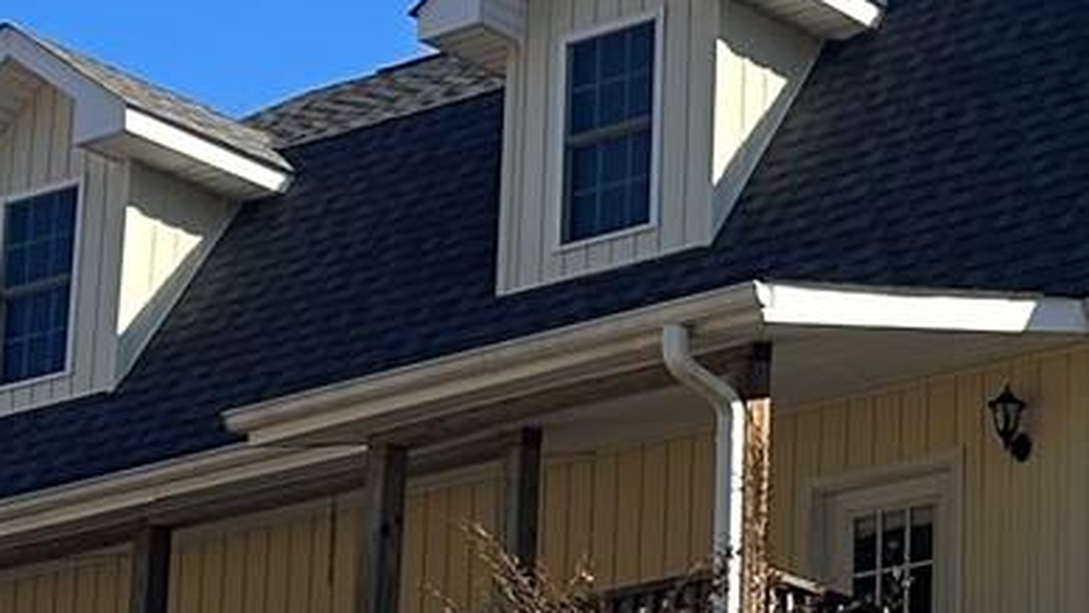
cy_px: 644
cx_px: 1201
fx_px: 4303
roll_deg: +0.1
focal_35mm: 149
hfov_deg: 14.1
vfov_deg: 8.1
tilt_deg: +14.2
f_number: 1.5
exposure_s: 1/2353
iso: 50
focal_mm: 5.7
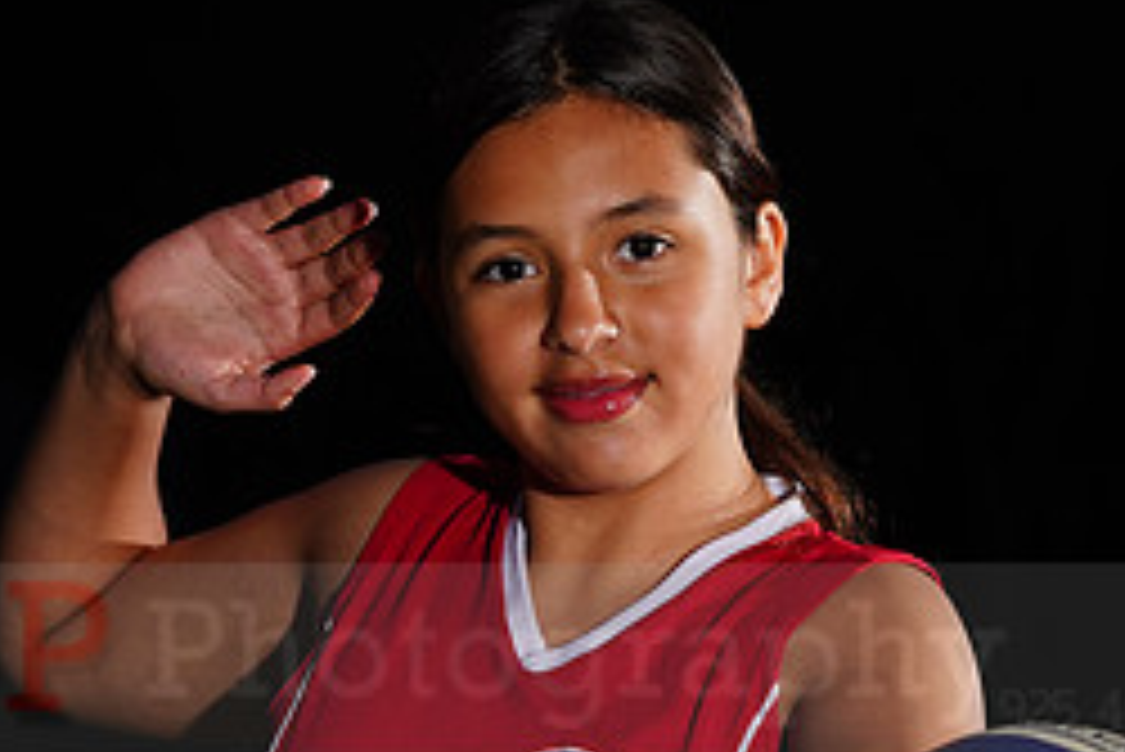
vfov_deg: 3.2
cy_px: 624
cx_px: 454
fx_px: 13539
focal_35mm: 433
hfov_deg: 4.8
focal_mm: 187
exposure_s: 1/125
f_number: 9
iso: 400
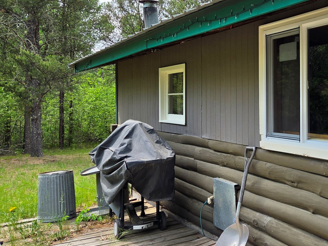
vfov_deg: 36.7
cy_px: 104
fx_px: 370
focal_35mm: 39
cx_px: 254
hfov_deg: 45.8
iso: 80
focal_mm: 5.4
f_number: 1.8
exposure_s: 1/2851
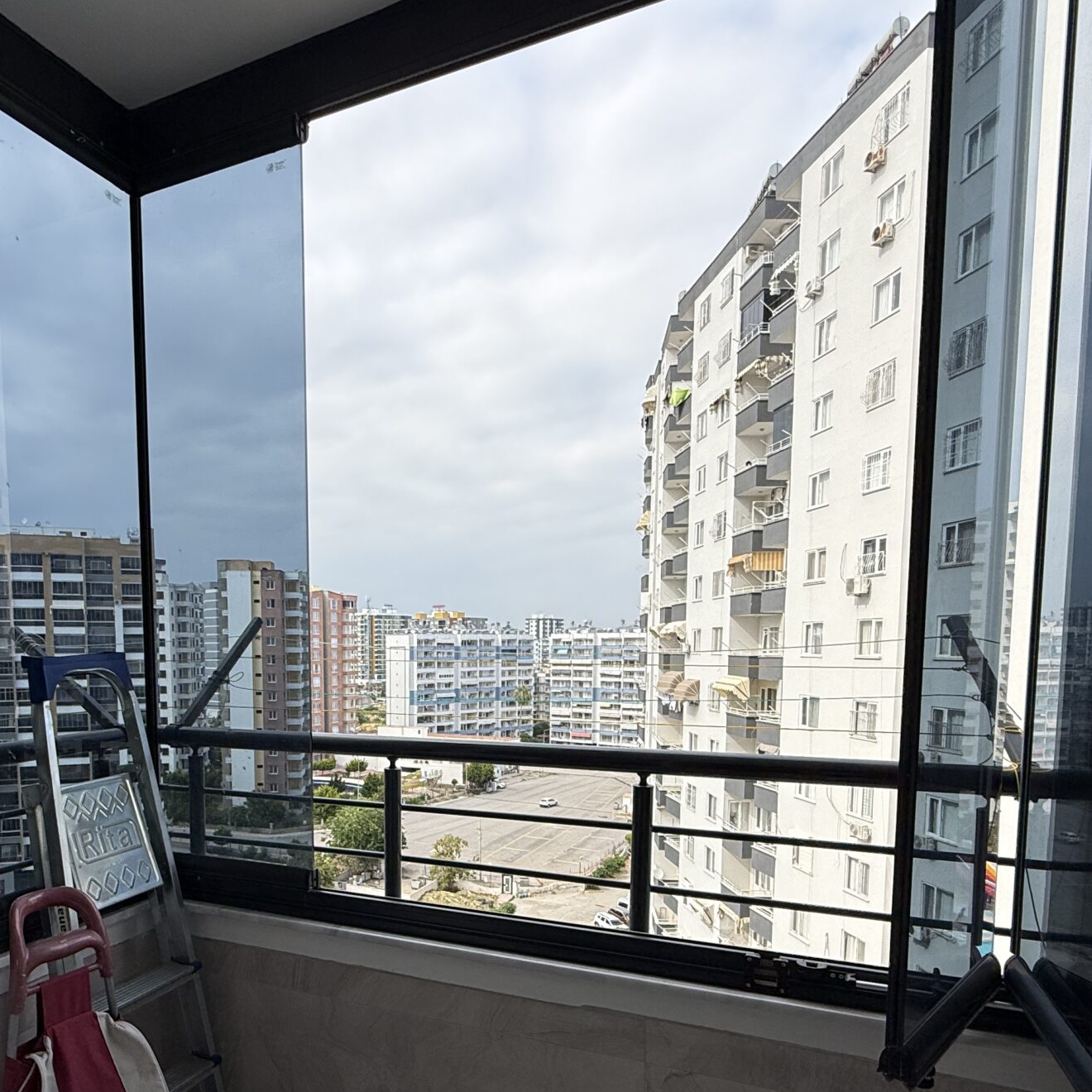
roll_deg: +0.4
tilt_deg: -6.1
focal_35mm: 24
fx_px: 857
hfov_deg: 64.0
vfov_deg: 63.4
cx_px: 405
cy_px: 729
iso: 50
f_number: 2.2
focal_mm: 2.22
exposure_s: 1/1235
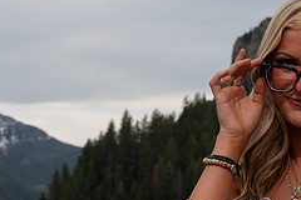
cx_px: 153
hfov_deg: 17.8
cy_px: 109
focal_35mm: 115
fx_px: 961
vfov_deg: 11.9
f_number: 6.3
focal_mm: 40
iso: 200
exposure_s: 1/320
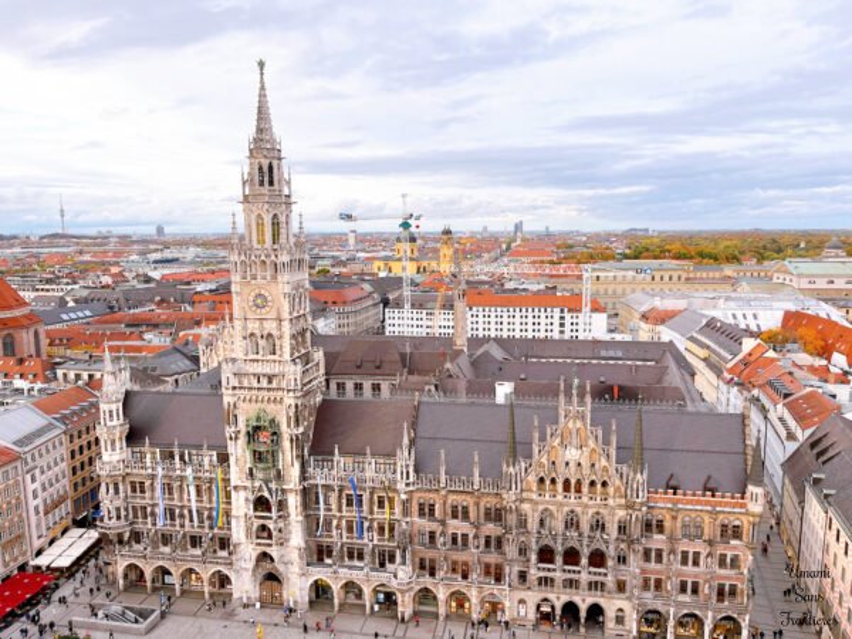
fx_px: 640
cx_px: 426
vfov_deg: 53.1
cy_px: 320
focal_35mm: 26
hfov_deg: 67.3
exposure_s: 1/569
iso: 50
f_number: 1.6
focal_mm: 5.1
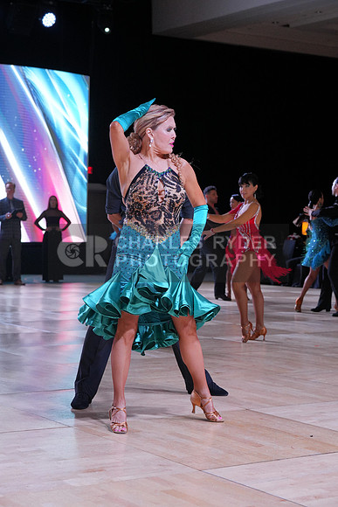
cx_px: 169
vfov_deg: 28.1
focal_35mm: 72
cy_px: 254
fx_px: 1013
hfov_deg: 18.9
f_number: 6.3
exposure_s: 1/400
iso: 2000
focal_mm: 72
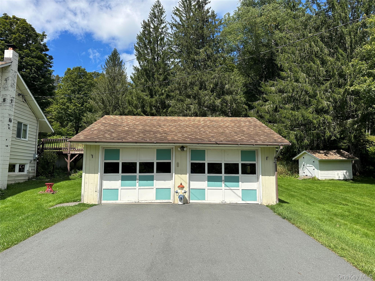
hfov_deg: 71.6
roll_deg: -0.7
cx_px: 188
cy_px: 140
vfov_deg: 56.8
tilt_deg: +7.4
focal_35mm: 24
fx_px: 260
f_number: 1.78
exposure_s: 1/4016
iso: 80
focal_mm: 6.86
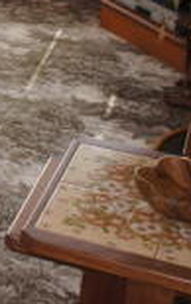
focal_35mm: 116
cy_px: -51
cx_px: -293
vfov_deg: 17.2
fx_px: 965
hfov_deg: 9.7
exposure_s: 1/100
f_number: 5
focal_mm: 18
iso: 200
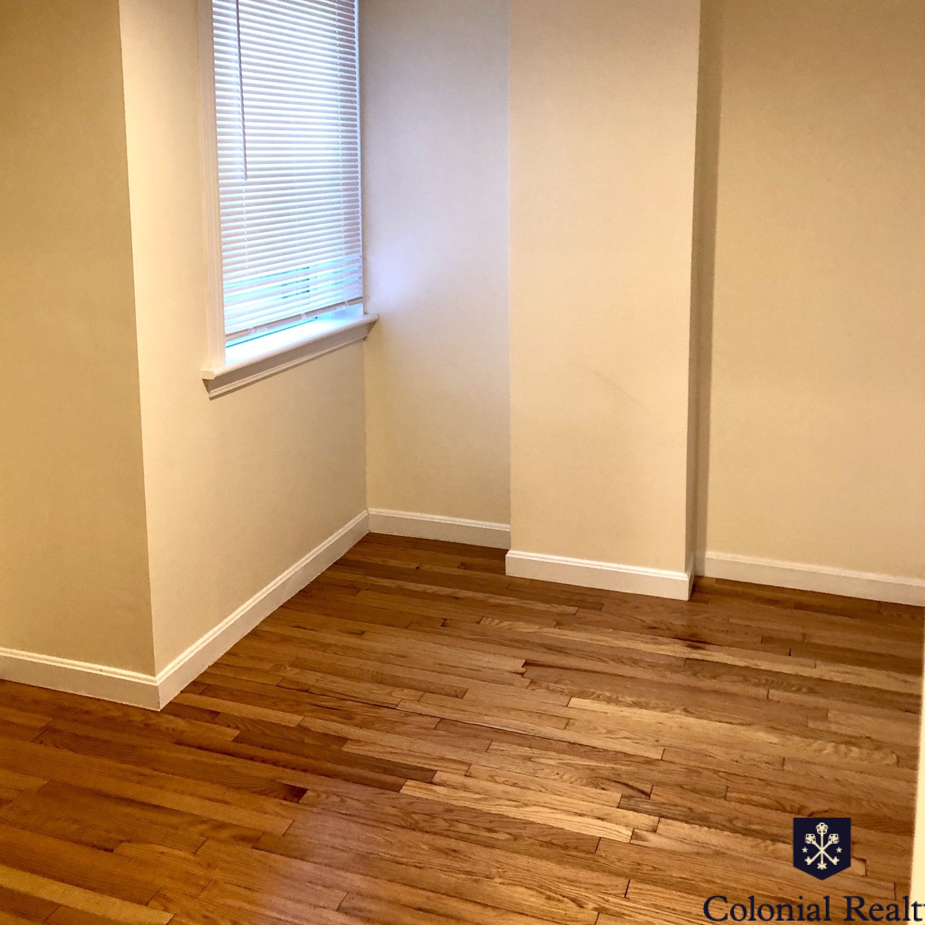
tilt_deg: -9.1
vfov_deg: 47.7
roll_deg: +0.8
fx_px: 1028
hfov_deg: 48.5
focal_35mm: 34
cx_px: 465
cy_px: 314
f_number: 1.8
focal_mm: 3.99
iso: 40
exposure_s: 1/15
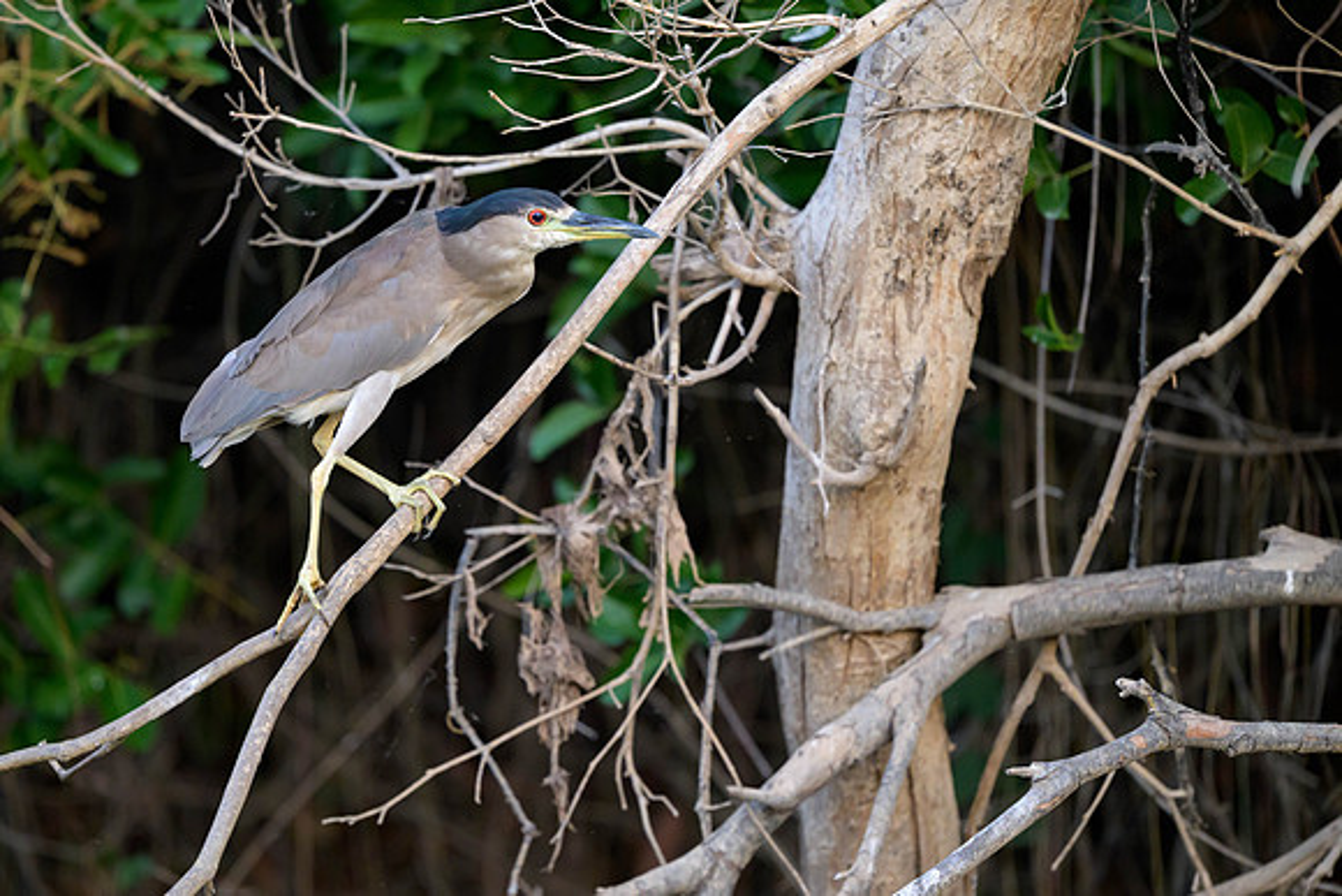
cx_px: 524
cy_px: 362
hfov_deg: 4.1
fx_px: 18523
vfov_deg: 2.8
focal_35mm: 497
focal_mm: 400
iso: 2800
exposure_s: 1/200
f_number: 2.8
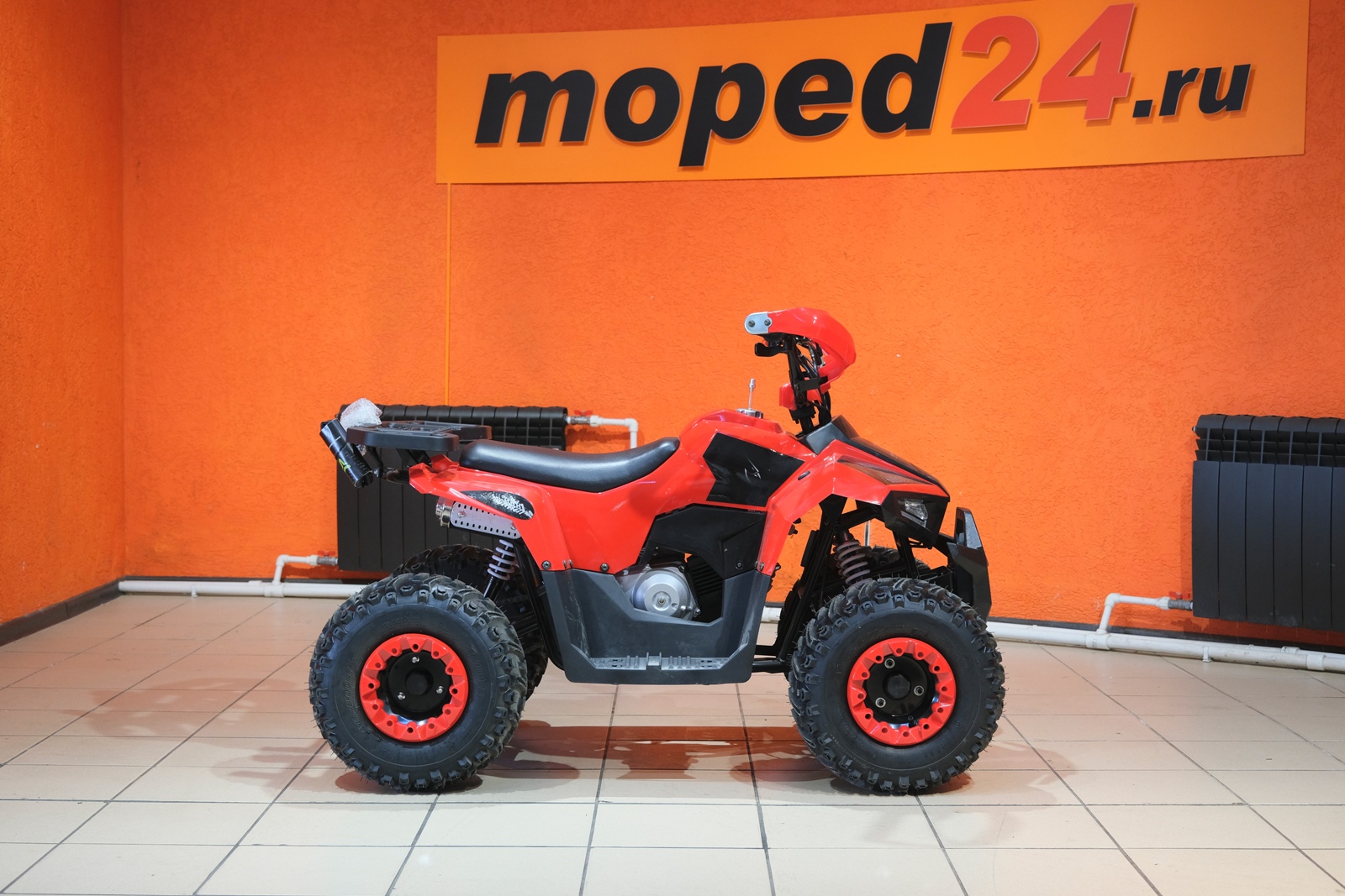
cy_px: 448
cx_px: 672
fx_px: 1905
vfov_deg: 26.5
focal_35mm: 51
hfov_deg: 38.9
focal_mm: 34.2
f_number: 4
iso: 1000
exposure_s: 1/60
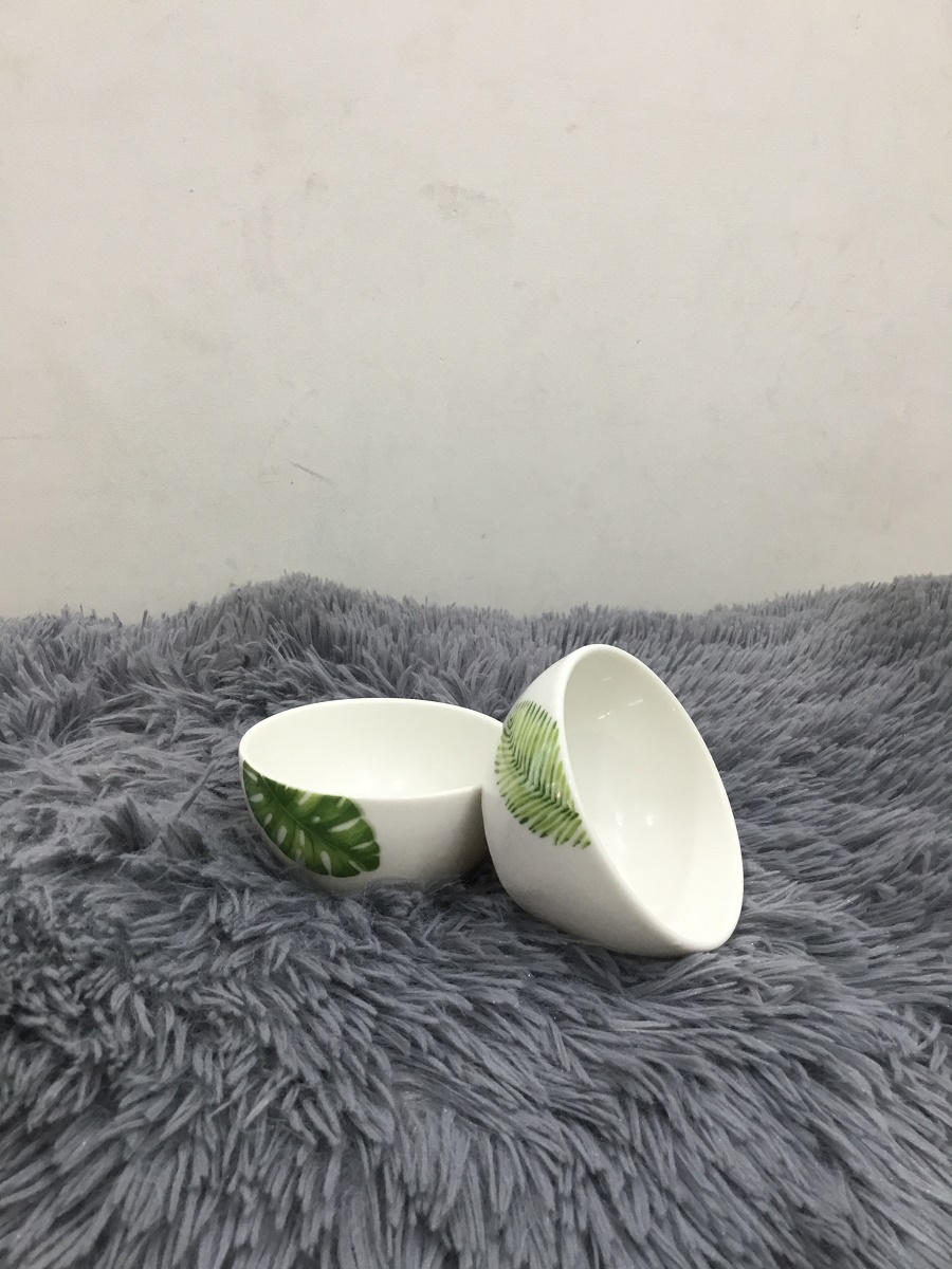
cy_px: 634
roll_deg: +1.2
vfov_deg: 58.4
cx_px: 476
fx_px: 1137
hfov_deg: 45.4
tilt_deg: -14.1
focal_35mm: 31
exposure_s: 1/33
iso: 100
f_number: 2.4
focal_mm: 3.3
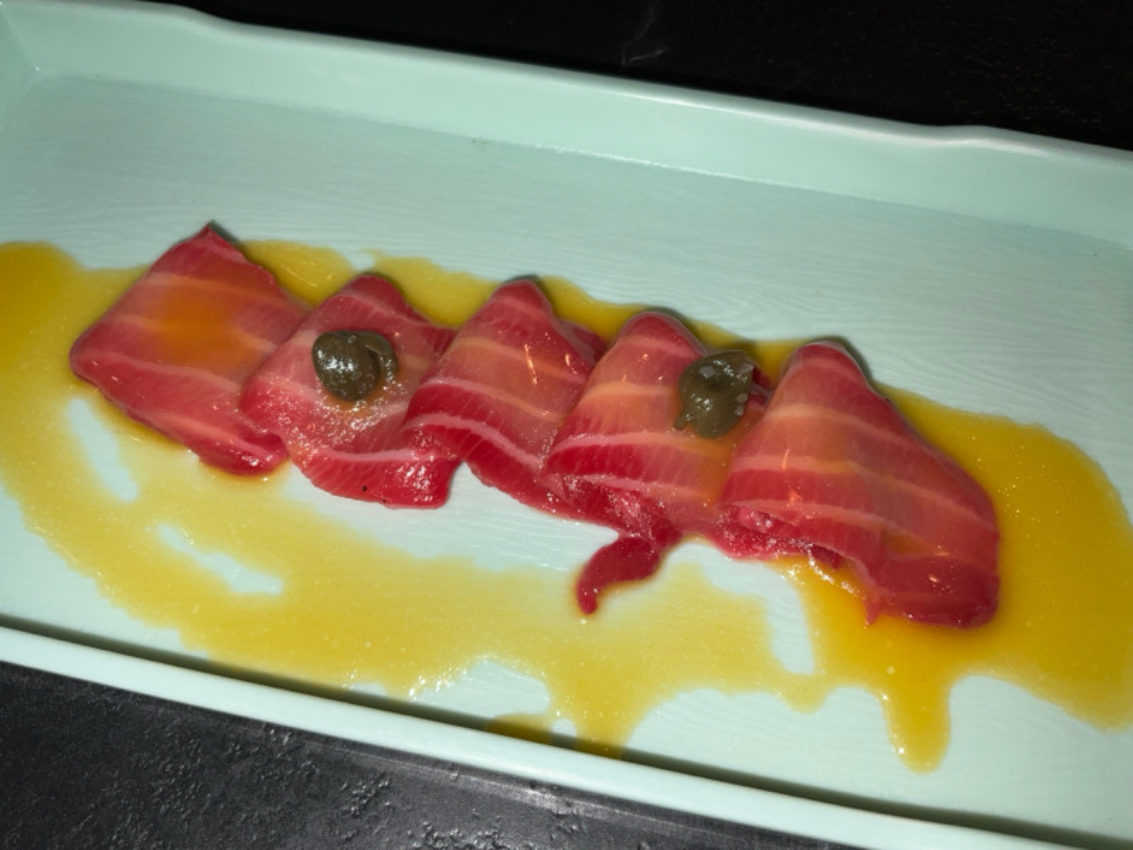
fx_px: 949
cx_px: 566
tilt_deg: -62.5
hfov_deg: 61.7
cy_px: 425
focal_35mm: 29
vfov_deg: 48.2
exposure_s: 1/428
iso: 16
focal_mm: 3
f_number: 1.8
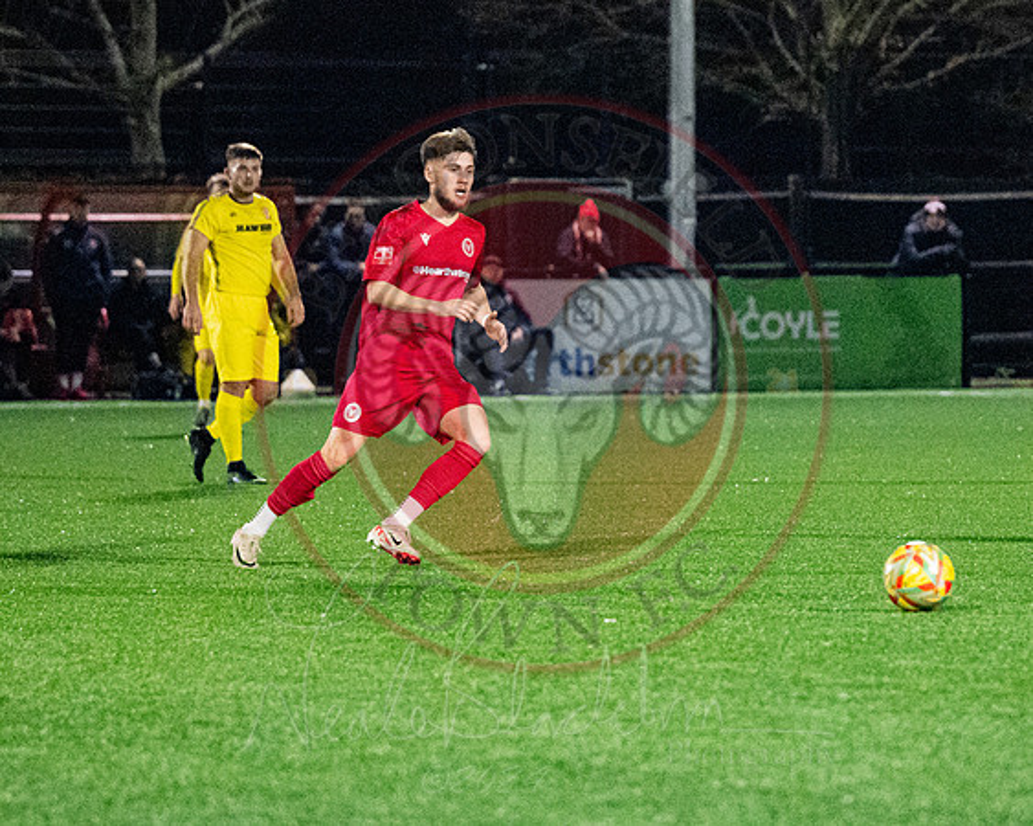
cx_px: 761
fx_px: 8207
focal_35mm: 269
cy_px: 545
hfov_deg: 7.2
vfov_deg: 5.8
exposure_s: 1/1000
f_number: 2.8
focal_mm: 110
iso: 8000
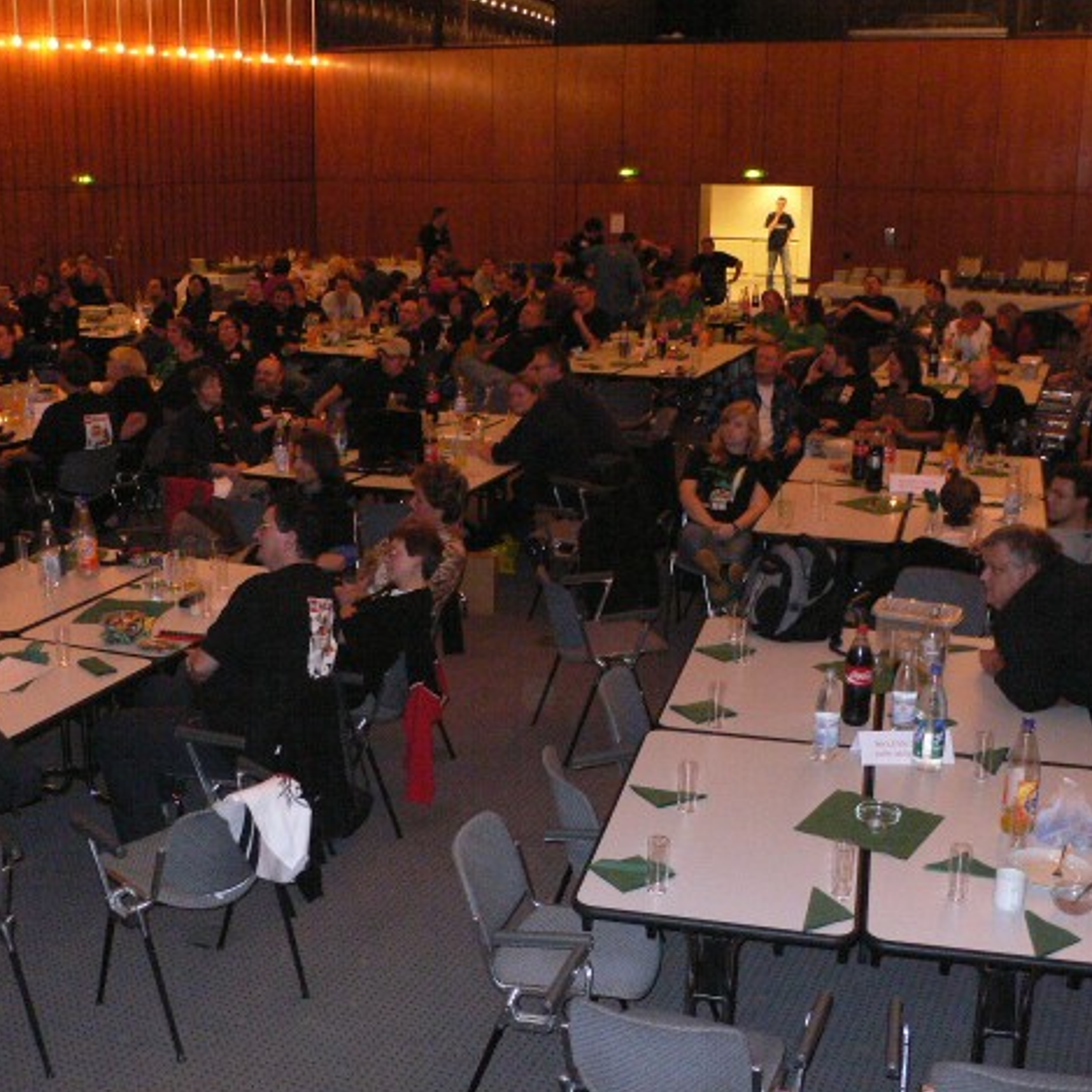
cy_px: 556
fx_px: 1463
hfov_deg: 40.9
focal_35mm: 41
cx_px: 508
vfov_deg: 40.9
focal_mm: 6.3
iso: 400
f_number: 2.8
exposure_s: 1/30
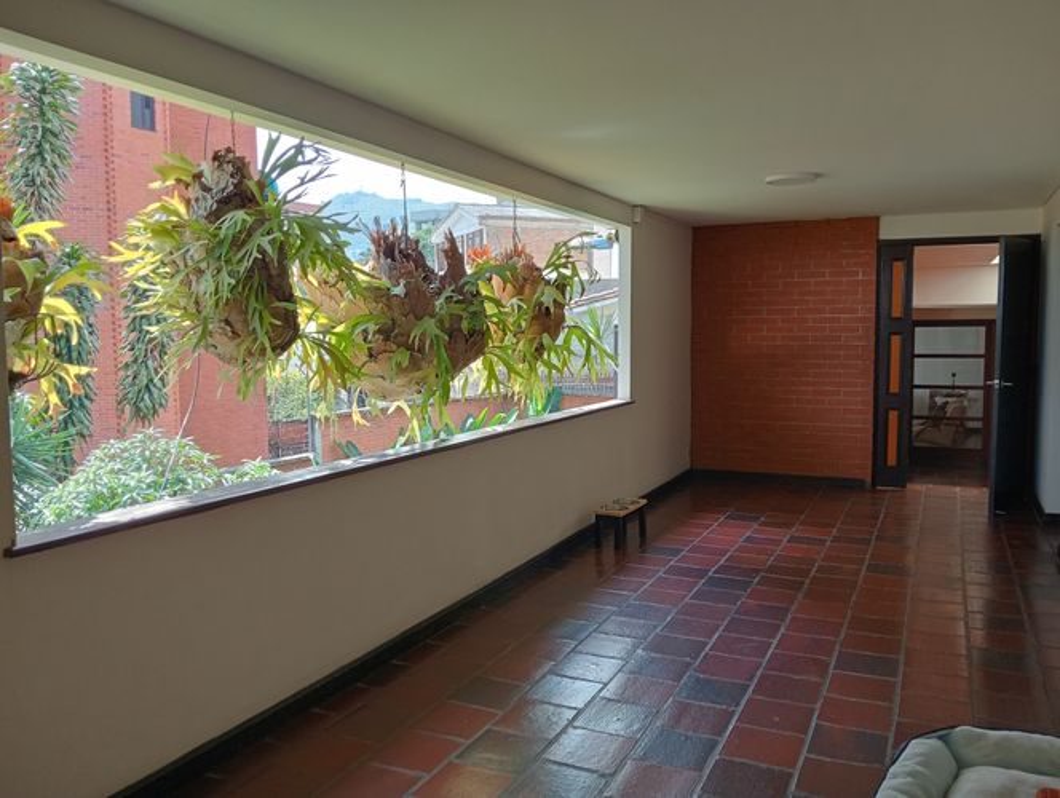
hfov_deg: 63.4
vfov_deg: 49.9
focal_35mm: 28
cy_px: 399
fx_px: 859
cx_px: 530
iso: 100
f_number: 1.8
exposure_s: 1/613
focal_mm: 3.98
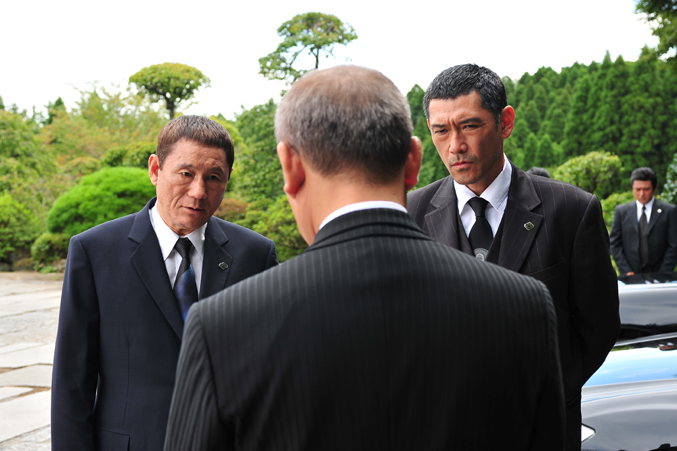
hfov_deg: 33.4
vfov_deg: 22.6
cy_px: 226
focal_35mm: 60
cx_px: 338
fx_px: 1128
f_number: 7.1
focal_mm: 60
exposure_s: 1/125
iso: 200
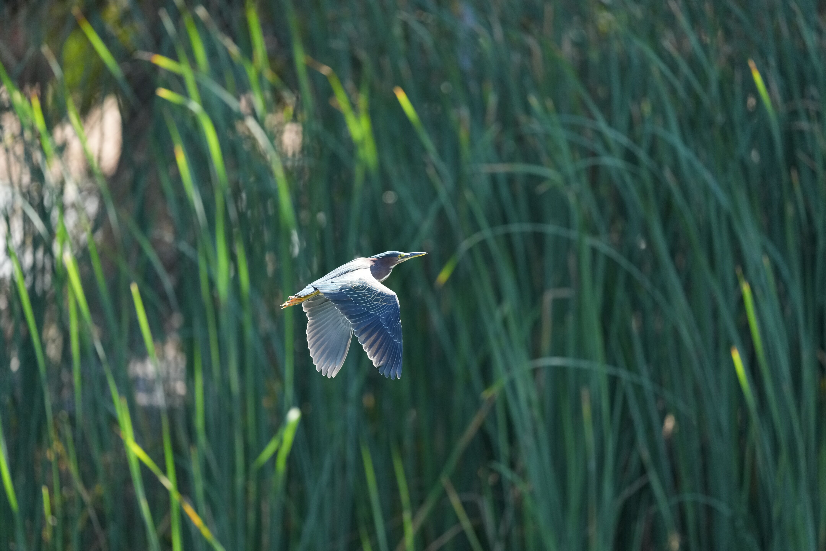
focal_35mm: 400
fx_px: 9177
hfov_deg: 5.2
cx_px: 413
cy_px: 276
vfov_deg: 3.4
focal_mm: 400
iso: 3200
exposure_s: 1/2500
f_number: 4.5
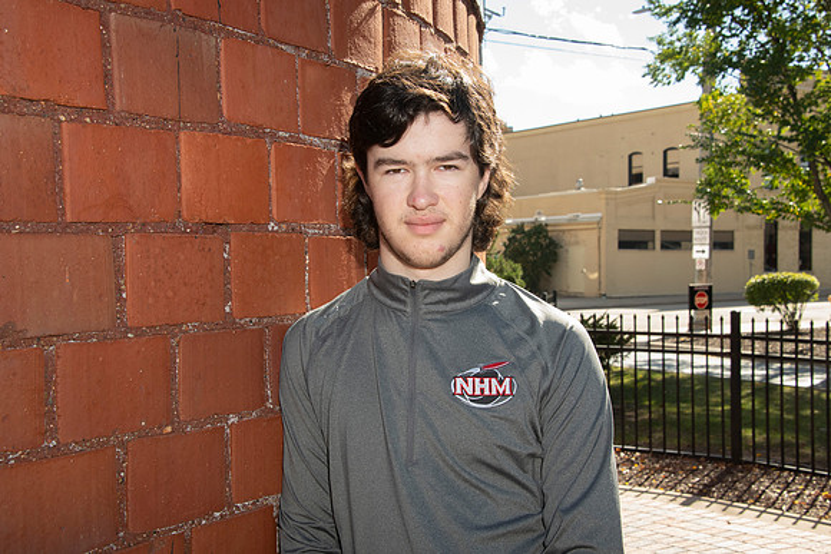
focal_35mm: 50
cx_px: 416
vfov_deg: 27.0
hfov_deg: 39.6
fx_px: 1154
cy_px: 277
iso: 800
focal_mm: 50
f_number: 13
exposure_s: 1/160
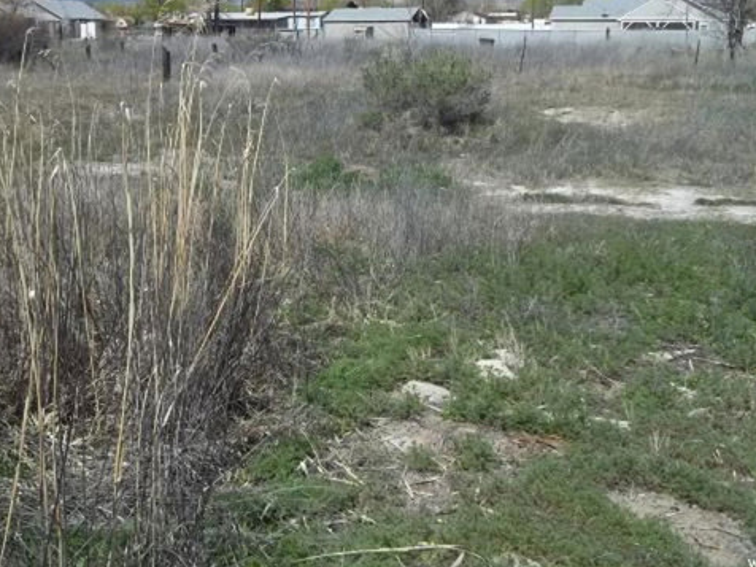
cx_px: 291
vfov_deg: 33.3
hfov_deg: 43.6
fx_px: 939
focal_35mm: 43
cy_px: 189
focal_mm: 5.7
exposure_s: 1/200
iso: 64
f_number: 8.8
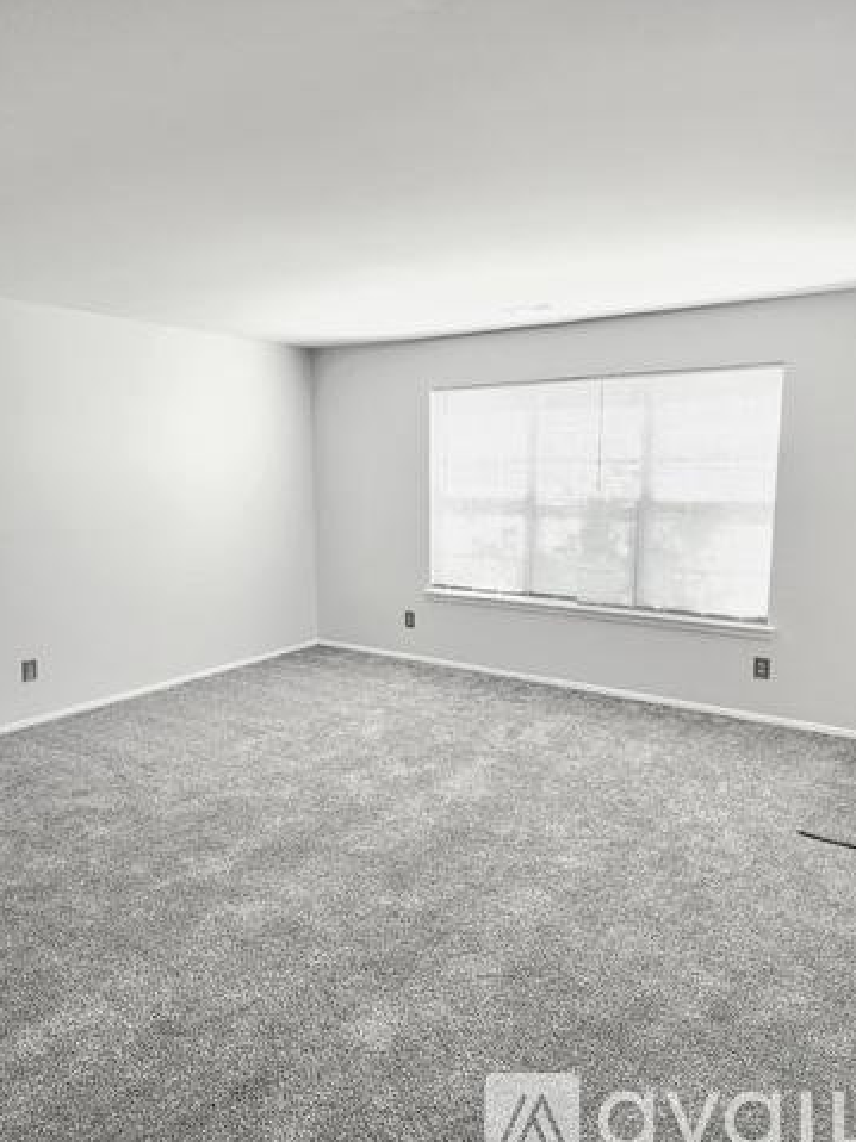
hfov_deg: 56.8
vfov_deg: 71.6
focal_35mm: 24
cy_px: 572
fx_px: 792
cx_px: 423
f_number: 1.8
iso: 50
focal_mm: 6.4
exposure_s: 1/120
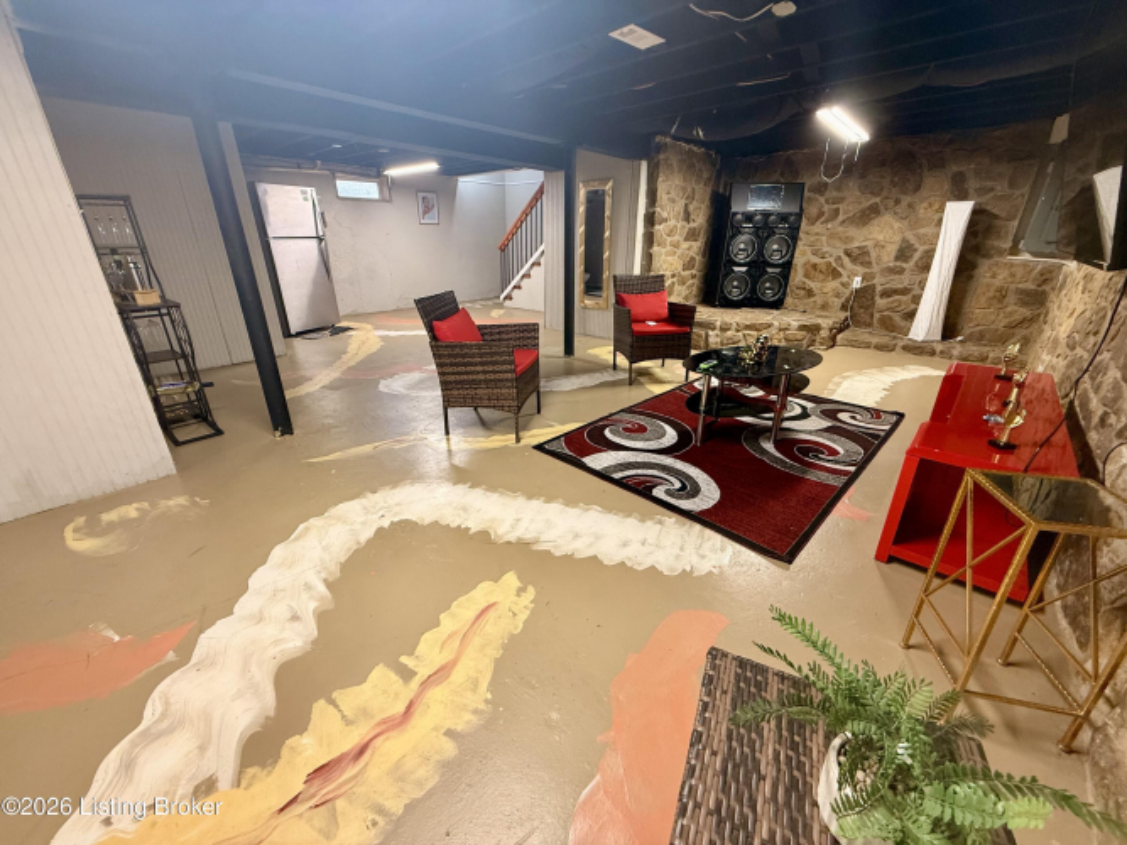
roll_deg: +1.0
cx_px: 564
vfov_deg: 85.7
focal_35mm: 14
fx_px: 456
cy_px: 422
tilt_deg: -22.4
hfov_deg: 102.1
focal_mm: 2.22
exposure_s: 1/60
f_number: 2.2
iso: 160
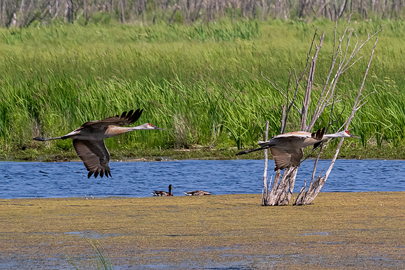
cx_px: 604
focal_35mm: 828
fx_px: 9312
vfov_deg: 1.7
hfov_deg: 2.5
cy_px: 56
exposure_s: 1/2000
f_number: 9
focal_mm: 270
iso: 1000
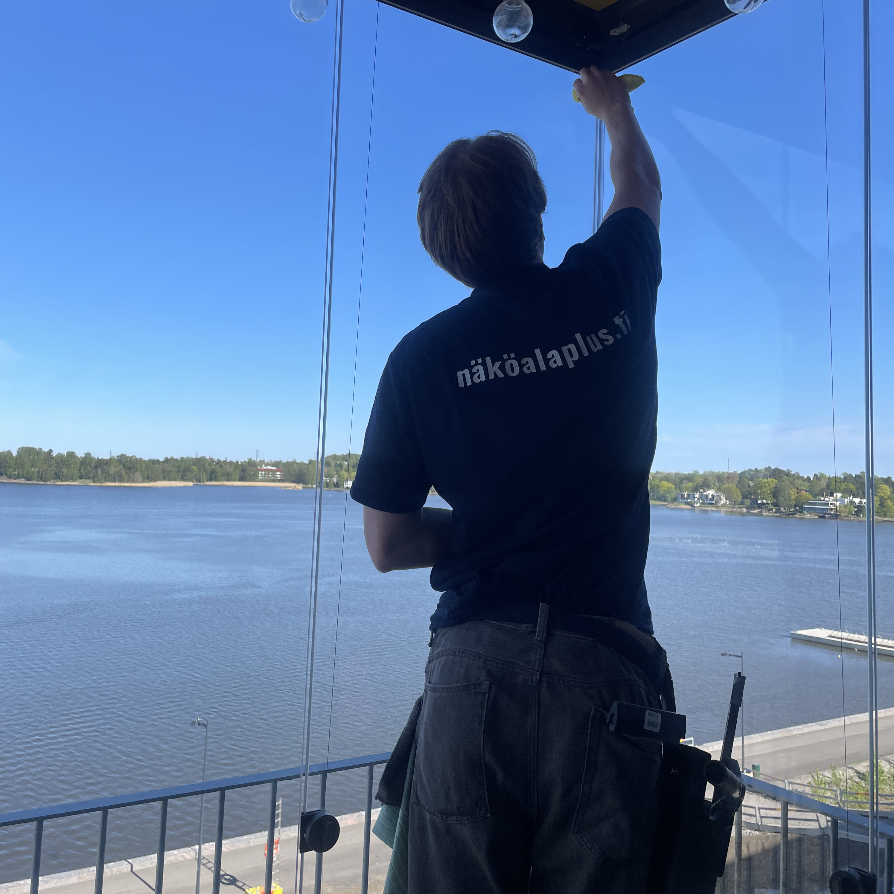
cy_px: 389
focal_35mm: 31
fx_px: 906
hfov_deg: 52.5
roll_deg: -1.7
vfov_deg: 52.4
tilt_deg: +5.0
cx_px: 446
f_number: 1.6
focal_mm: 4.2
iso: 32
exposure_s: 1/2212
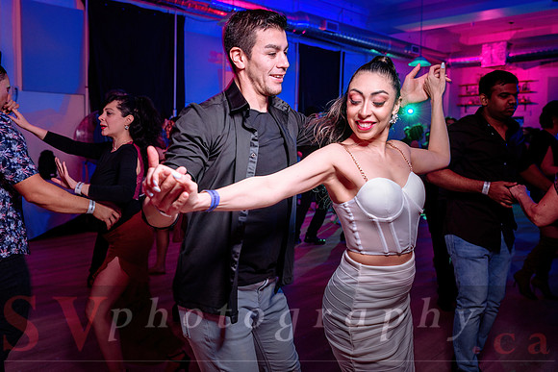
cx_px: 284
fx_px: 501
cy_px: 165
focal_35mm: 32
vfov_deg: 40.7
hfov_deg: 58.2
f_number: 3.5
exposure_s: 1/60
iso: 800
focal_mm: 29
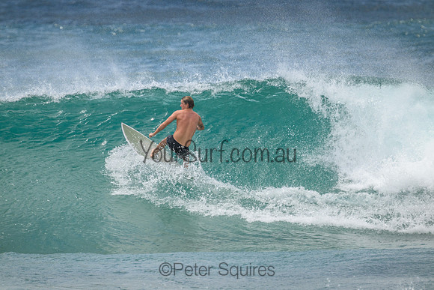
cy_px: 145
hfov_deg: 2.6
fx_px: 9646
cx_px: 217
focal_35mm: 800
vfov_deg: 1.7
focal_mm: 800
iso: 720
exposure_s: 1/2000
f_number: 11
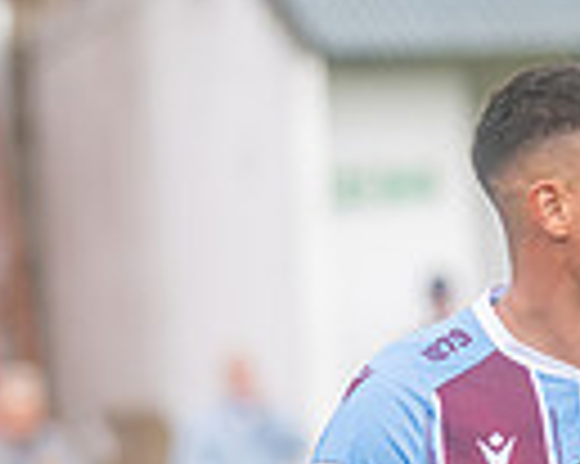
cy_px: 631
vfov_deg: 1.8
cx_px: 446
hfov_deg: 2.2
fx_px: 14854
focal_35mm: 866
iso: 450
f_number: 2.8
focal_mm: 160
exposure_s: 1/1250
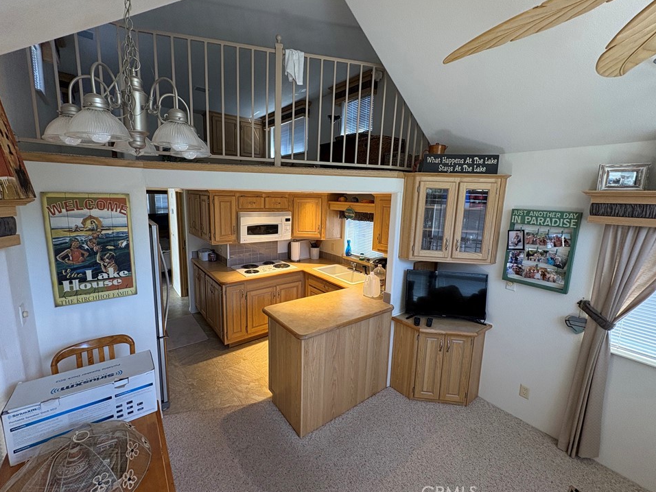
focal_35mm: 15
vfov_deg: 81.7
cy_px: 239
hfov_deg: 98.2
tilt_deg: -9.1
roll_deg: -0.9
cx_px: 325
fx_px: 284
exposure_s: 1/60
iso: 200
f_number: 2.2
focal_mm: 2.22
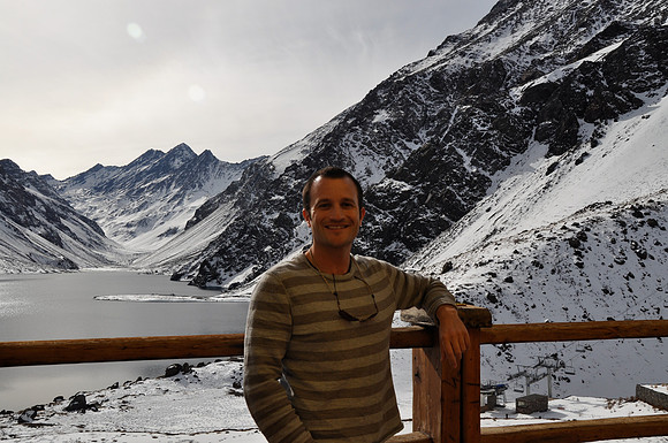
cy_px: 222
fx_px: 667
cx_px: 334
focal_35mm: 36
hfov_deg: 53.2
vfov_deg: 36.8
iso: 200
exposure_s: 1/250
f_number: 11
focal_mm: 24
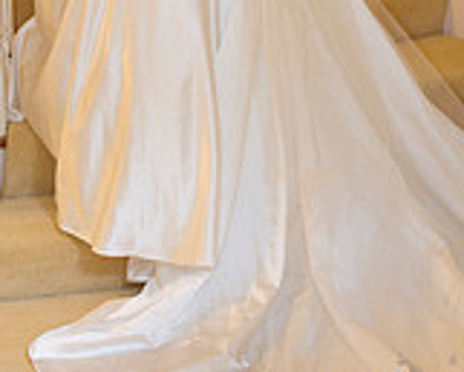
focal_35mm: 105
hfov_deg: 18.3
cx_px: 244
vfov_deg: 14.3
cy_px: -43
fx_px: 1443
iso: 1250
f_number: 5.6
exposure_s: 1/50
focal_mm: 40
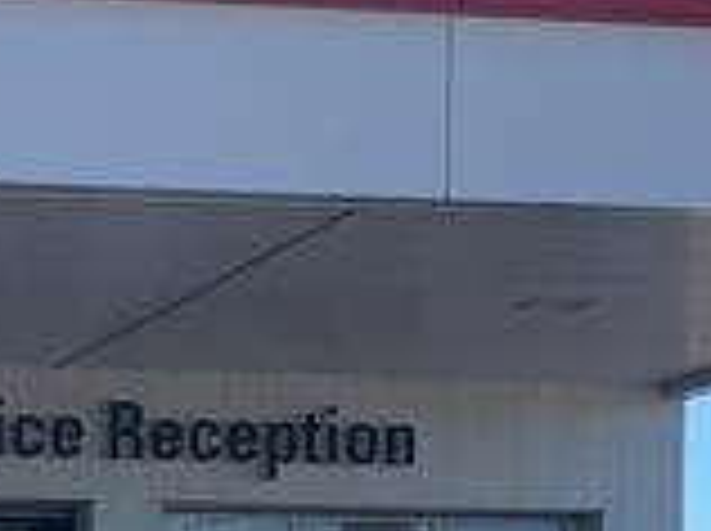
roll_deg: -0.9
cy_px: 801
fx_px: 3240
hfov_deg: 12.2
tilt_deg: +0.4
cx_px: -180
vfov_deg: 9.1
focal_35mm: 158
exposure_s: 1/1406
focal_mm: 4.25
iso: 25
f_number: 1.8
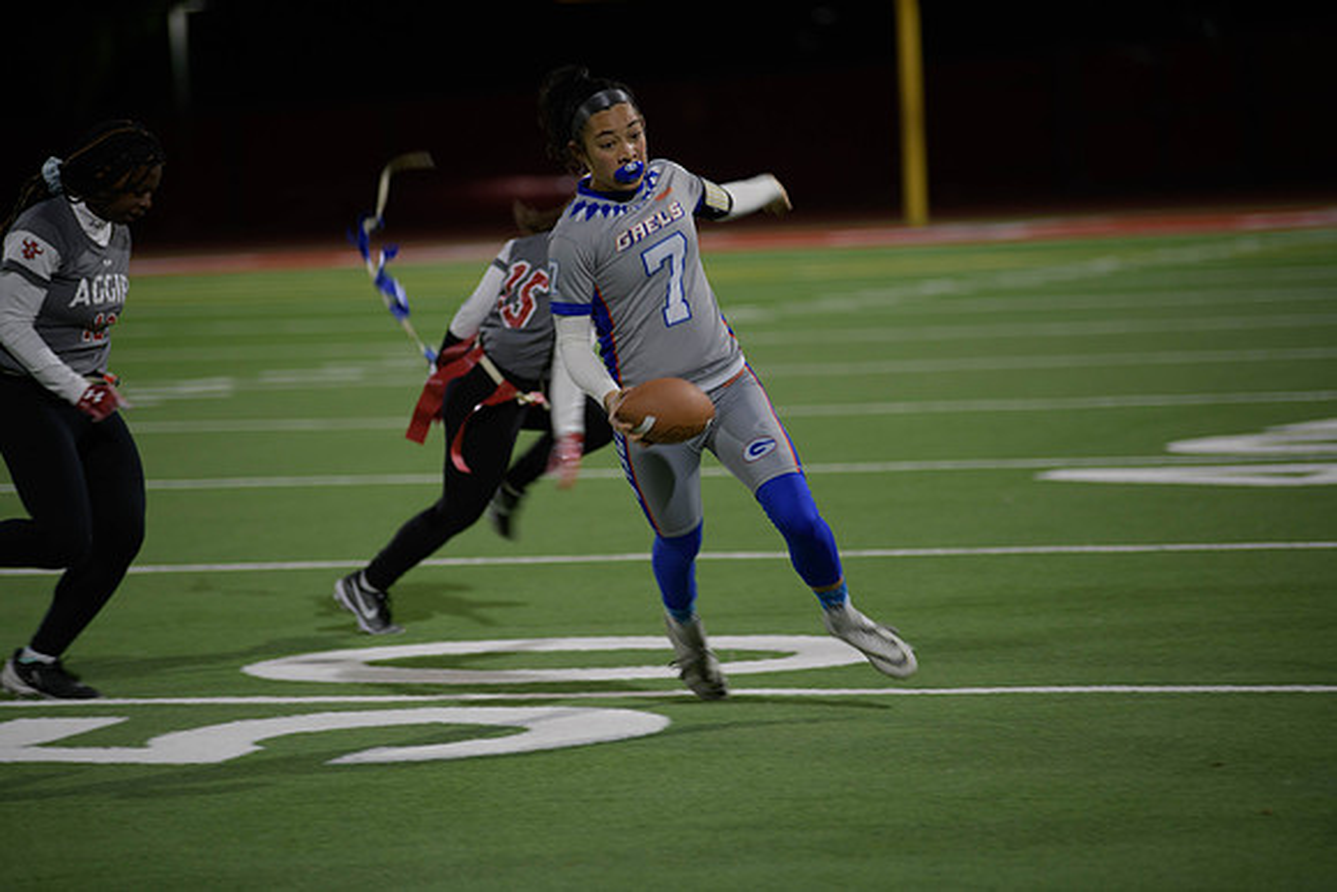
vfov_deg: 8.1
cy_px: 446
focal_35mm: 170
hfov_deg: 12.1
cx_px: 668
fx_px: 6315
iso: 560
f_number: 2.8
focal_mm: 170
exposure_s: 1/200
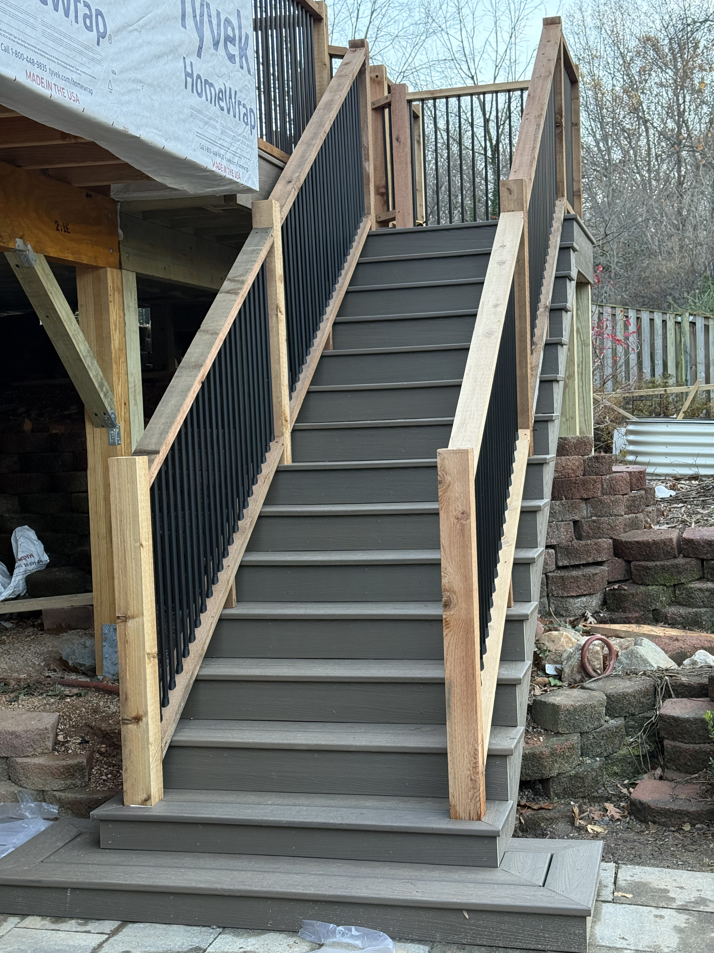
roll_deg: +1.4
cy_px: 476
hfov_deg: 30.3
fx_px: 1320
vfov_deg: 39.7
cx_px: 357
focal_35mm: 48
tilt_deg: -1.2
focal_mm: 6.76
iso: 200
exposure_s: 1/60
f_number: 1.78
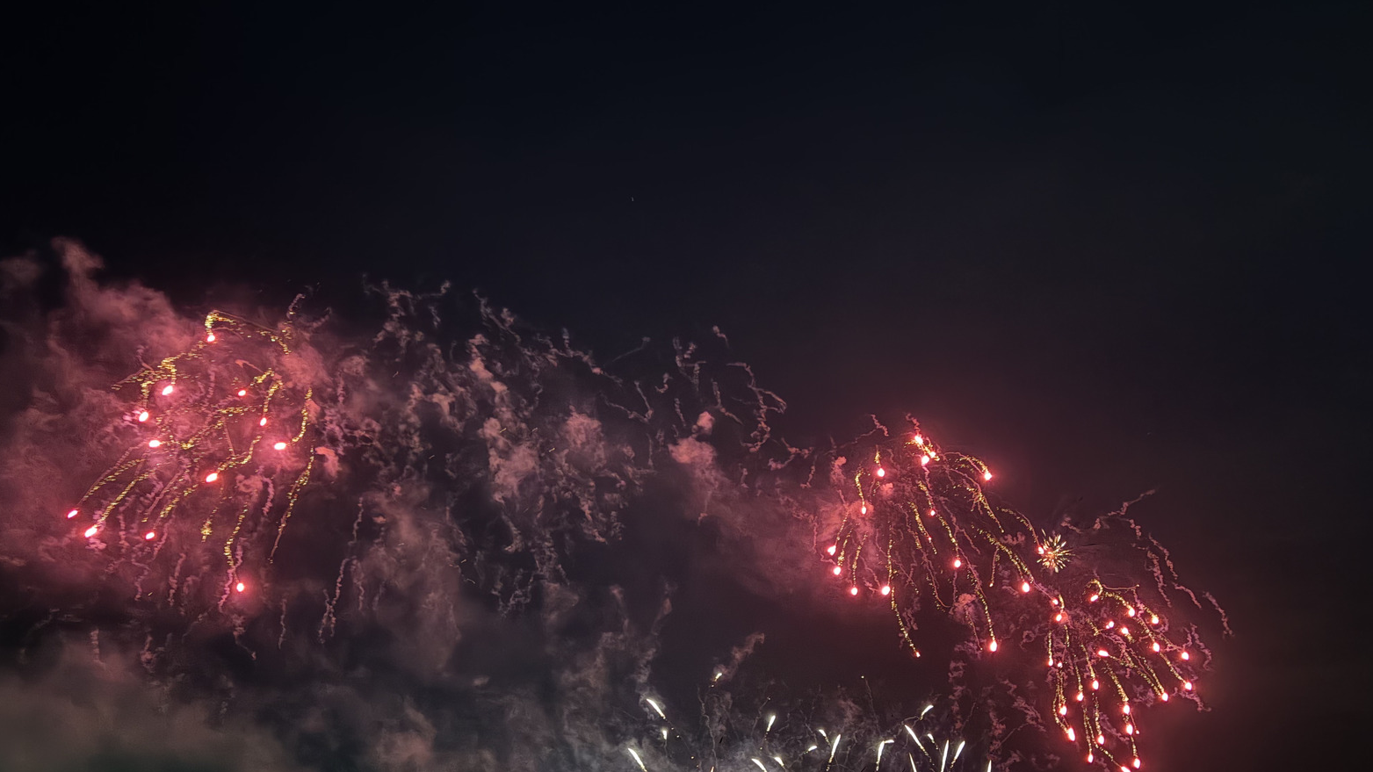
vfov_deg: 39.7
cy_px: 510
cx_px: 690
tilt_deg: +17.6
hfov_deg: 66.1
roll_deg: +1.0
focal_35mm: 29
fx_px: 1056
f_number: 1.6
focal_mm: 5.96
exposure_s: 1/9
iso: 800
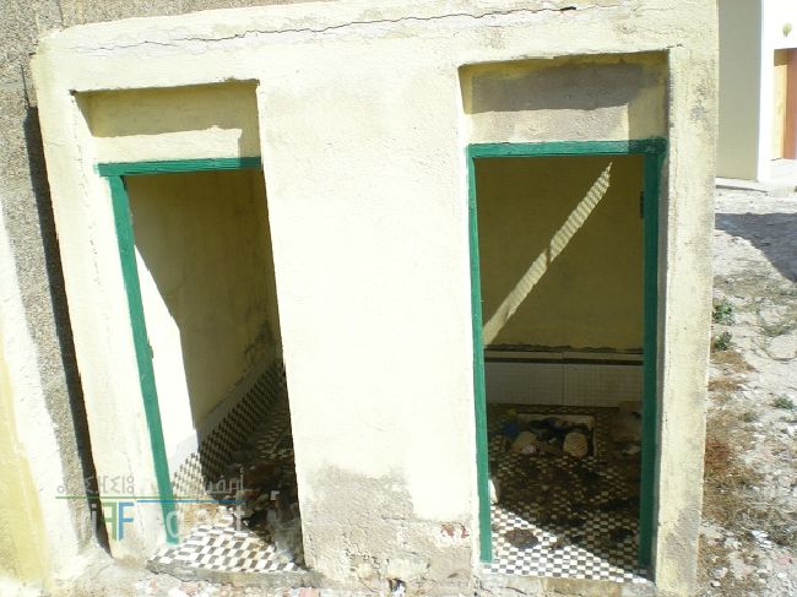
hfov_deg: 49.0
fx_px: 875
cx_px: 398
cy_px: 298
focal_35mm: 38
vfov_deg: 37.7
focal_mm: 6.3
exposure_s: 1/358
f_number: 4.6
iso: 50
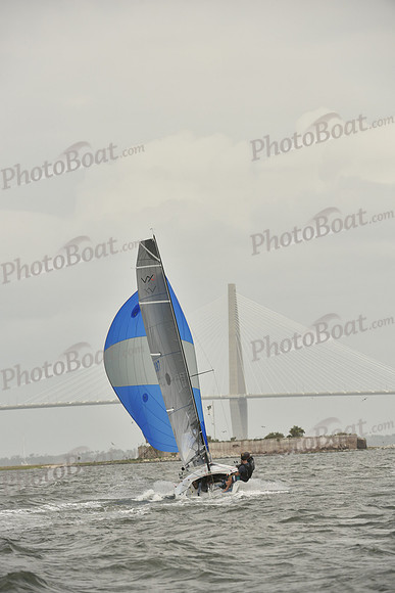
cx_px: 198
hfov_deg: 5.3
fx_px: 4276
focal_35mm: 260
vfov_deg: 7.9
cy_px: 296
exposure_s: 1/1250
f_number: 8
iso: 320
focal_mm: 260
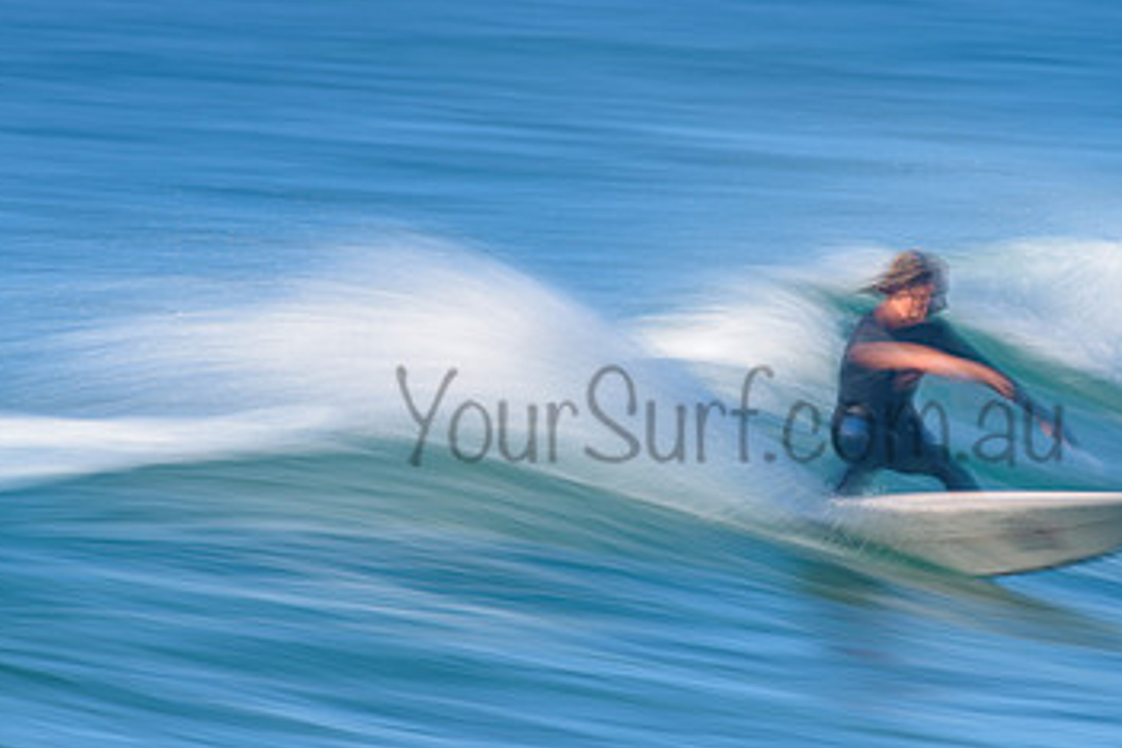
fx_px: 25742
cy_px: 388
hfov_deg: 2.5
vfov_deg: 1.7
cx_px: 726
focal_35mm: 826
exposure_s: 1/6
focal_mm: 500
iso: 31
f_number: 13
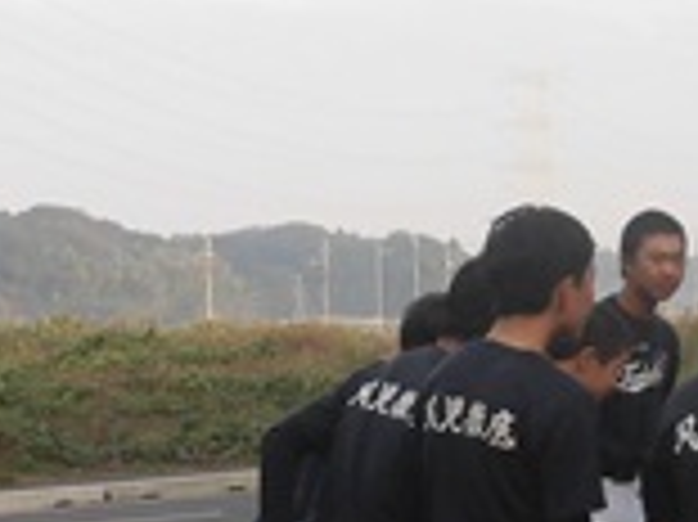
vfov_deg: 8.3
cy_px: 256
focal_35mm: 178
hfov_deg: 10.7
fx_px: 3586
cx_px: 1045
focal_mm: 7.72
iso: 100
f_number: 3.8
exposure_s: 1/125
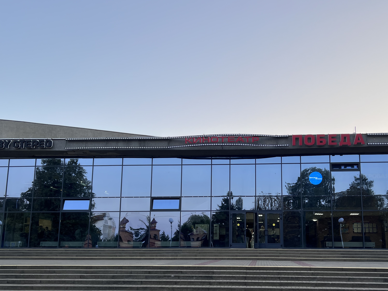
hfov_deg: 52.2
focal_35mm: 35
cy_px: 189
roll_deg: -0.3
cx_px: 236
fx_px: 392
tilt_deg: +8.7
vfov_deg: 40.3
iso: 40
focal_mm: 5.7
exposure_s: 1/180
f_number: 1.5
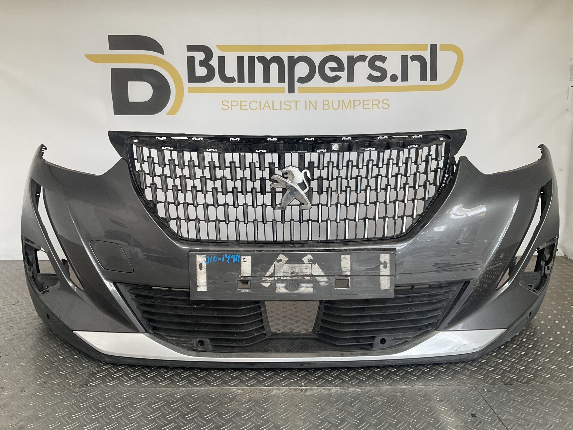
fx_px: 480
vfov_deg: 48.2
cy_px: 215
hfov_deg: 61.7
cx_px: 286
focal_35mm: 29
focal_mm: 3
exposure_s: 1/100
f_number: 1.8
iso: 25
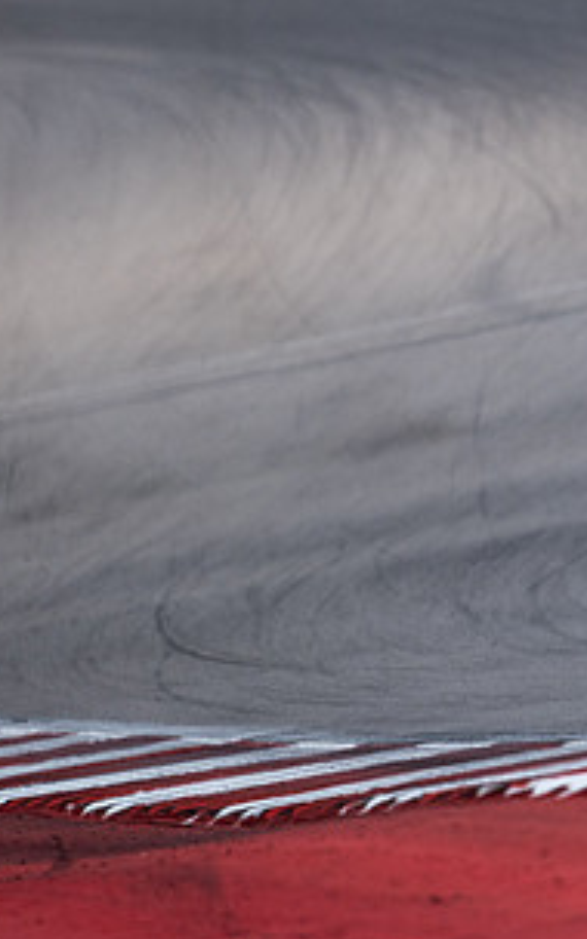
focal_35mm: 1458
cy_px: 394
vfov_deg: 1.4
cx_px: 850
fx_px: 37319
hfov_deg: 0.9
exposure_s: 1/2500
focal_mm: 500
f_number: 5.6
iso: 400
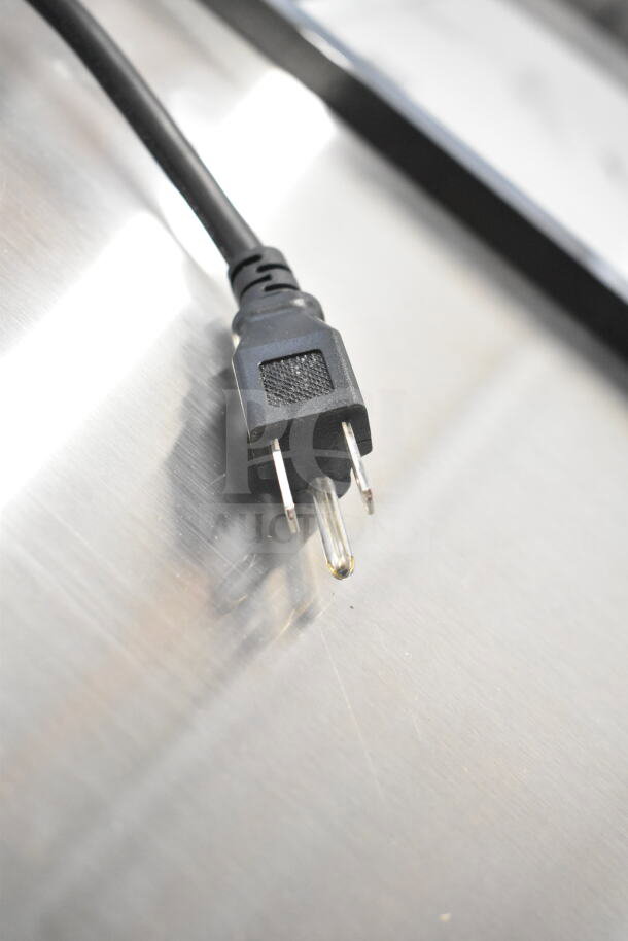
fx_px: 1373
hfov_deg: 25.8
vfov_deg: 37.8
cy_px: 470
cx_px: 314
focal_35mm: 52
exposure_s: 1/60
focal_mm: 35
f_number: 4.5
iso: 5000
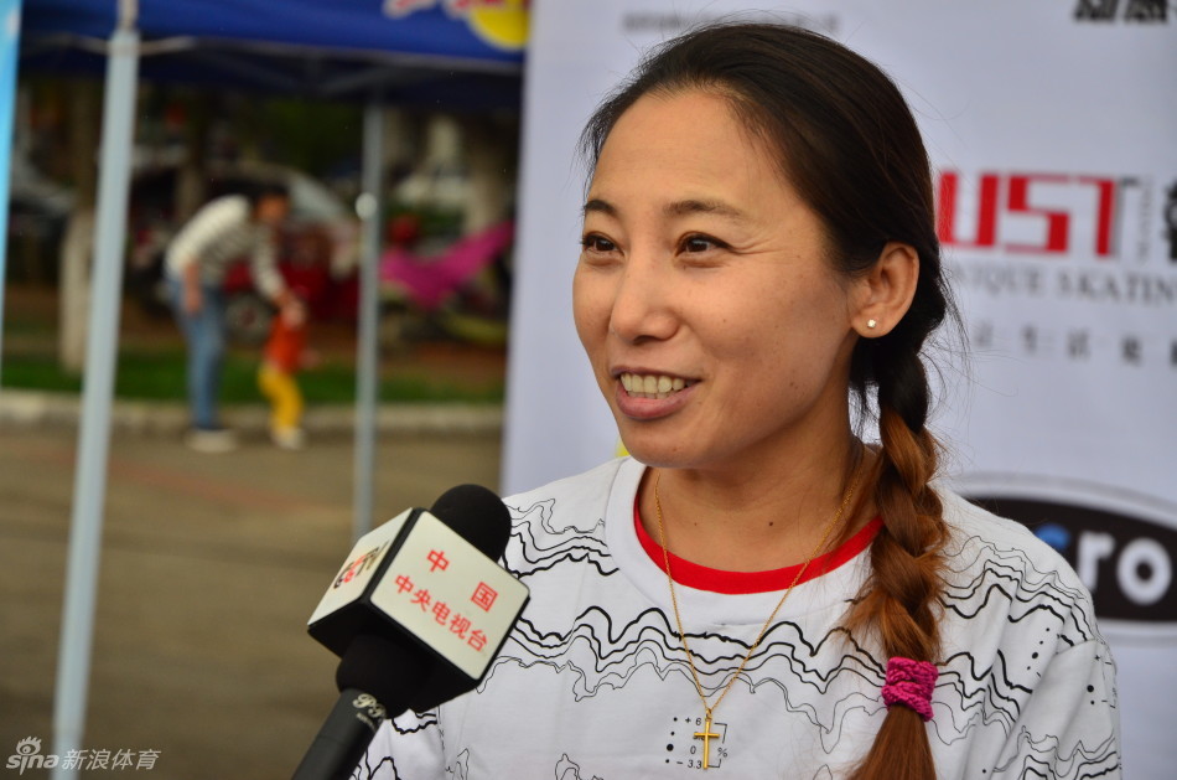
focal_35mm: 105
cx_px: 588
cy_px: 390
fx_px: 3425
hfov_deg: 19.5
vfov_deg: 13.0
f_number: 4.5
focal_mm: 70
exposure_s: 1/1250
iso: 500
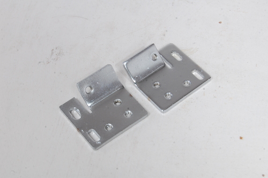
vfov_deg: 16.5
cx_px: 134
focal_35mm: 82
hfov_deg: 24.6
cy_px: 89
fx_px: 613
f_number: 14
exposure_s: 1/125
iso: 200
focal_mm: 55
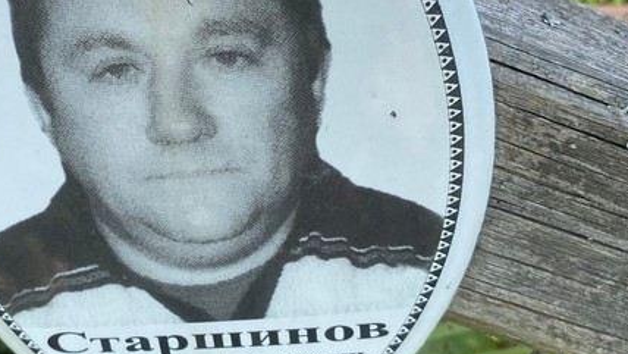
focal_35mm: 53
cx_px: 216
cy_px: 156
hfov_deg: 38.8
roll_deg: +3.7
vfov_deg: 22.6
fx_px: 883
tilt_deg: -37.5
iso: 32
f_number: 1.8
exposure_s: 1/890
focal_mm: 4.25
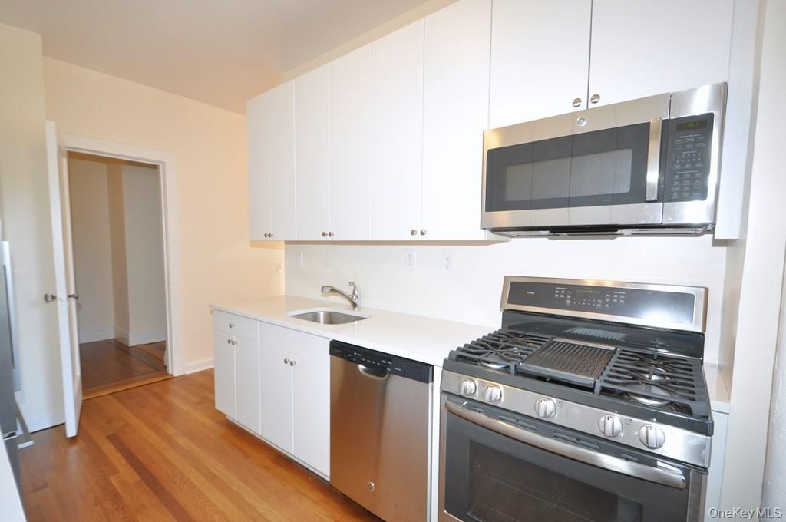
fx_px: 327
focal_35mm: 15
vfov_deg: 77.2
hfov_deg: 100.5
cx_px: 393
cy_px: 261
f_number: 4
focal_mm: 10
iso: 800
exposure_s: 1/60
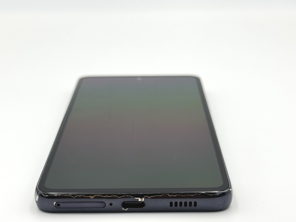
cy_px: 159
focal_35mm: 65
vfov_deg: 22.4
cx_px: 146
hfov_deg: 29.8
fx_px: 556
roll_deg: -0.4
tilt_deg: -23.8
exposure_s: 1/336
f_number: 1.78
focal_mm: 6.76
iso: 64
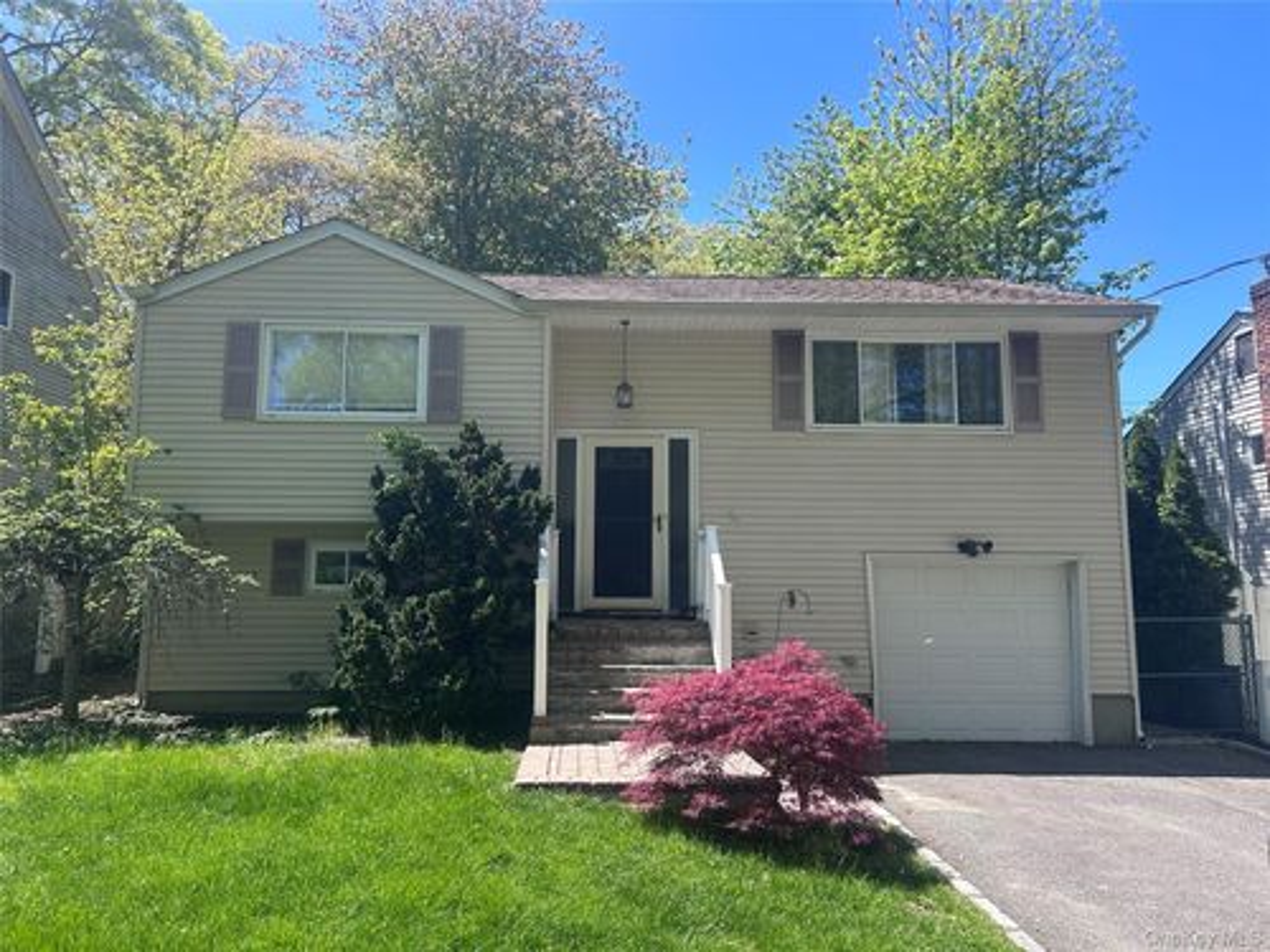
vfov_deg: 53.1
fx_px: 954
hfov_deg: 67.3
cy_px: 476
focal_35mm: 26
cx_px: 635
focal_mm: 5.7
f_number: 1.5
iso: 50
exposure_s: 1/1901
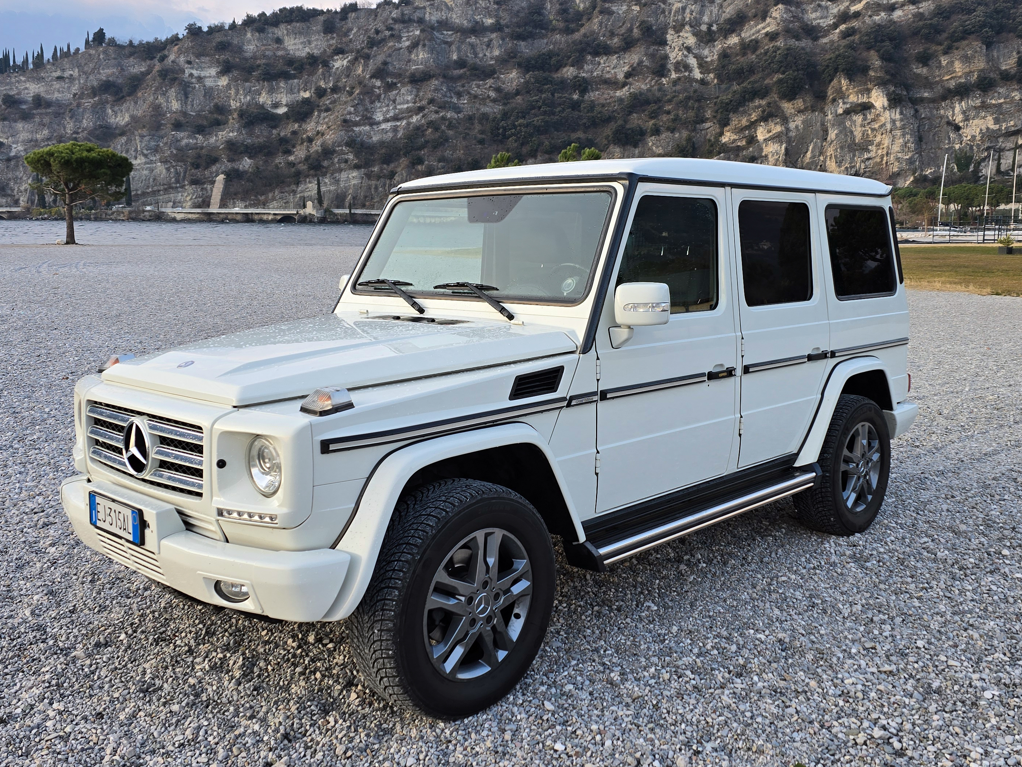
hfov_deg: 73.9
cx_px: 511
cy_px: 384
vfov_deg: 58.9
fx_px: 679
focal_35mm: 23
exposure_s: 1/180
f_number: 1.7
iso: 20
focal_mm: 6.3
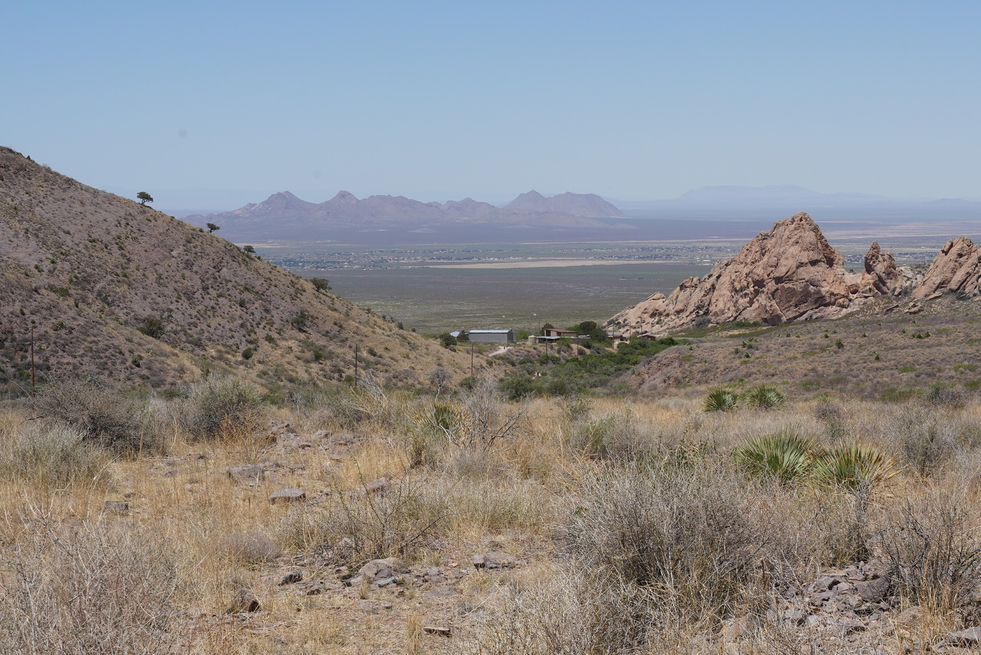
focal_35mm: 44
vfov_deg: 30.5
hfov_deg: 44.5
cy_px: 328
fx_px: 1199
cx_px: 490
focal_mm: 44
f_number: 18
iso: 100
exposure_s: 1/100
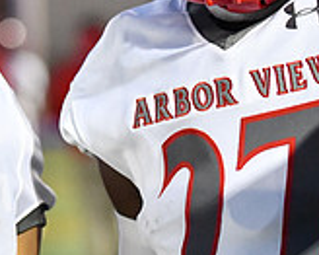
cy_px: -44
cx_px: 31
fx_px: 2982
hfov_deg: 6.1
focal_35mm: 316
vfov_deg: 4.9
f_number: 3.2
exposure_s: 1/3200
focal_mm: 95
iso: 14400
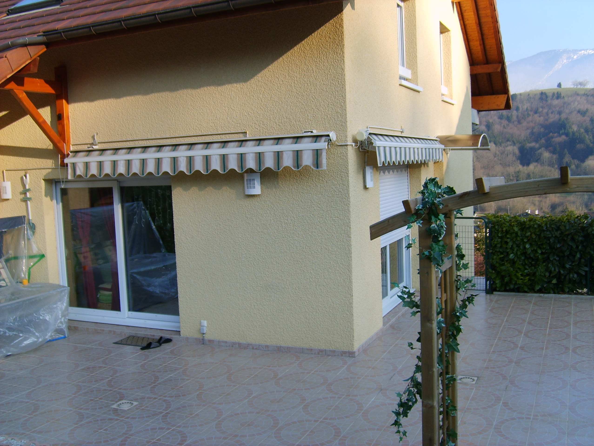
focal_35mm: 35
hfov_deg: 52.6
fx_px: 601
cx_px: 297
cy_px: 223
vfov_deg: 40.7
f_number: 2.8
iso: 50
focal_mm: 5.8
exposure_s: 1/350
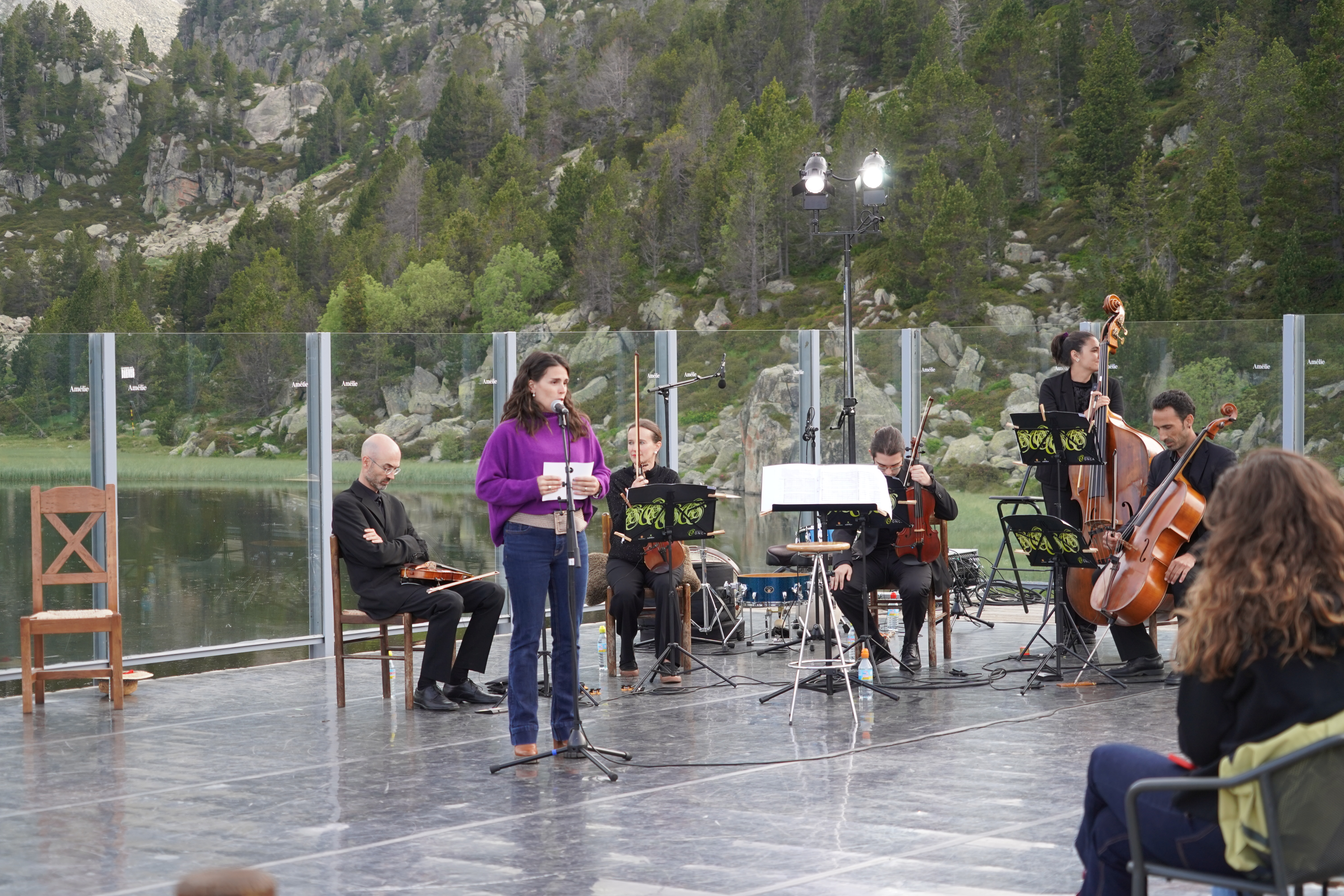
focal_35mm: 70
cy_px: 448
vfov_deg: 19.5
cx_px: 672
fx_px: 2613
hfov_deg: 28.8
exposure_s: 1/160
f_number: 5.6
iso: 400
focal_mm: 70
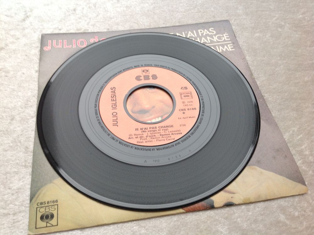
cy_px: 118
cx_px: 157
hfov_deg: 52.7
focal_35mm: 35
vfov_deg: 40.6
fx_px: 317
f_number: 2.4
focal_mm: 4.28
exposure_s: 1/15
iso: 50
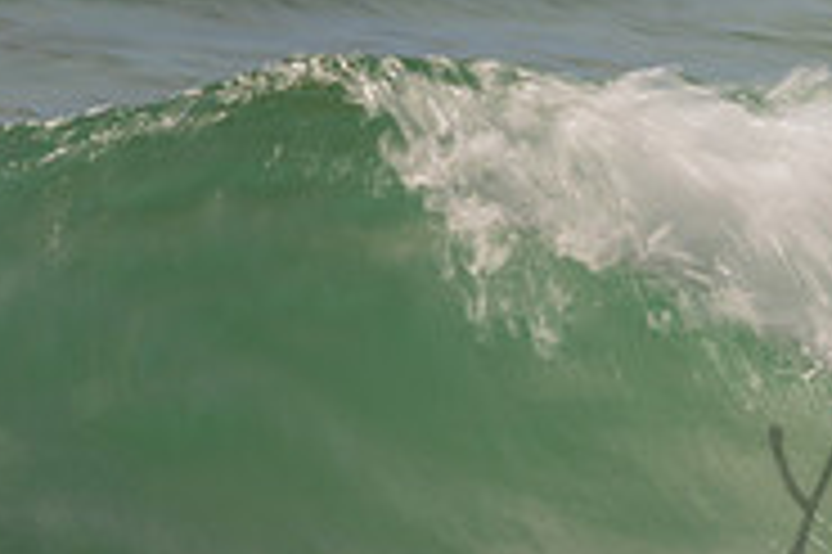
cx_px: 1232
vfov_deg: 0.7
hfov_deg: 1.1
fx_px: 44448
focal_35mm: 1925
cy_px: 341
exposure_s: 1/20
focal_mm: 500
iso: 64
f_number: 20
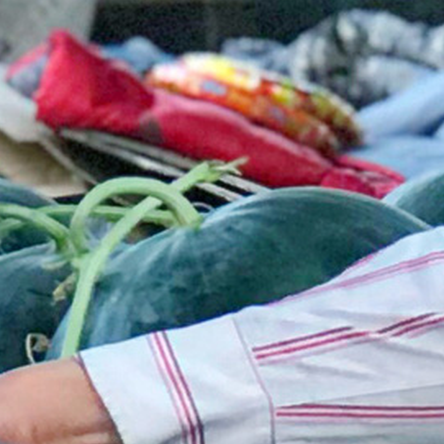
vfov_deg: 3.5
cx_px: 374
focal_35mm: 495
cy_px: 795
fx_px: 7183
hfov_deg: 3.5
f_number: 2.8
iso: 80
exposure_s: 1/50
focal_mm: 6.6
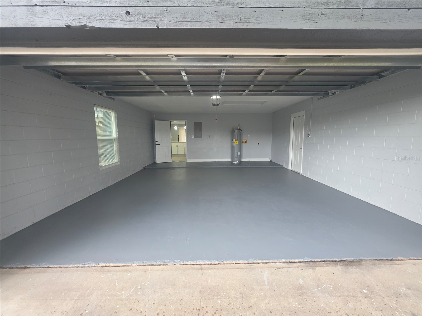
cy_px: 158
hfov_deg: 106.2
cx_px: 211
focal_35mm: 13
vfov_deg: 89.9
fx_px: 158
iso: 200
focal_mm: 2.2
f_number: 1.9
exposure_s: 1/120
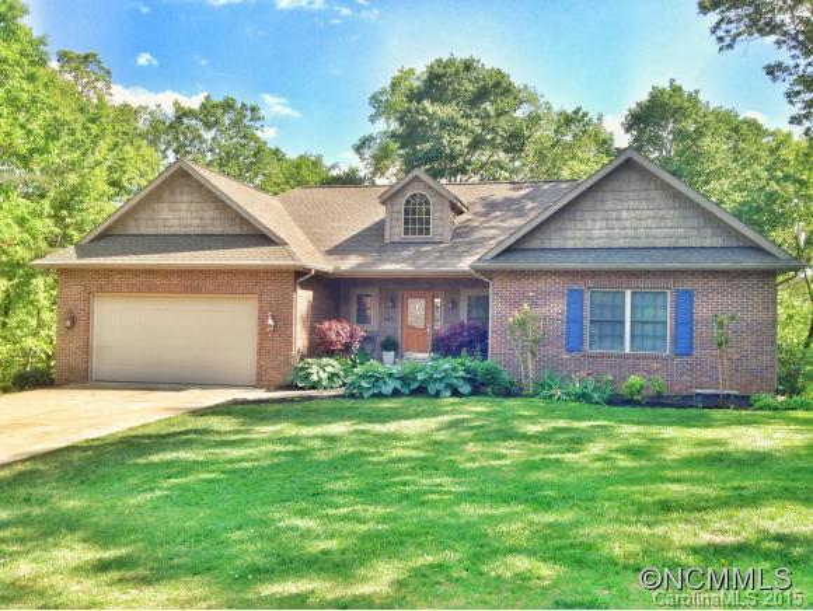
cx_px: 406
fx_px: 776
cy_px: 306
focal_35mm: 33
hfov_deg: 55.3
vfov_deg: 43.0
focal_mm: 4.12
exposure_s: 1/257
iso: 50
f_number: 2.4
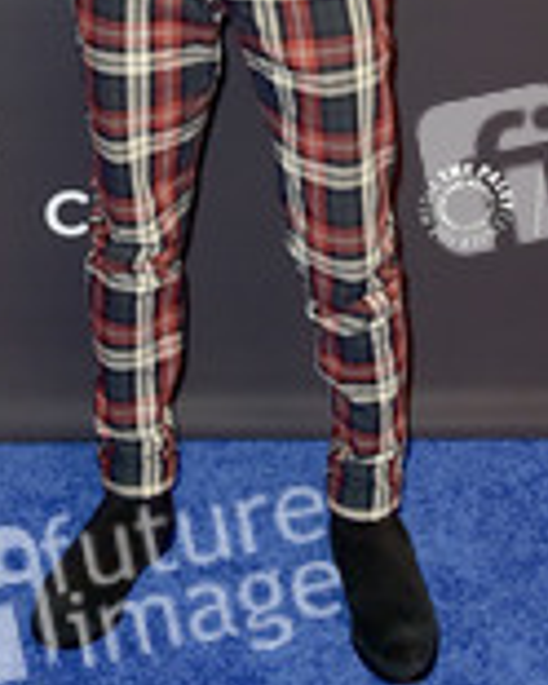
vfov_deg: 19.9
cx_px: 245
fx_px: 1865
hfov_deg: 16.7
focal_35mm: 92
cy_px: -71
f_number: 6.3
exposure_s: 1/250
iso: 250
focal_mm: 38
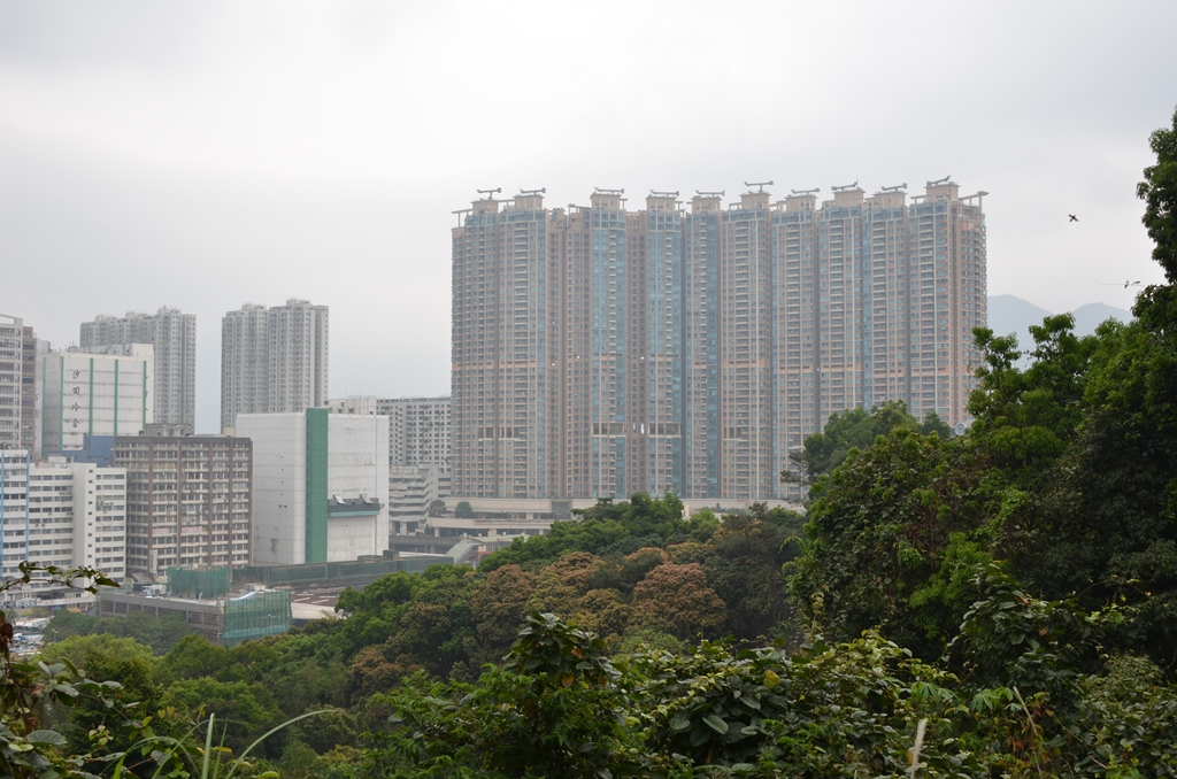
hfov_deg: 46.5
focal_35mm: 42
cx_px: 588
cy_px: 390
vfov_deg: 31.7
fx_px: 1370
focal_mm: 28
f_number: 8
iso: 160
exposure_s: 1/250
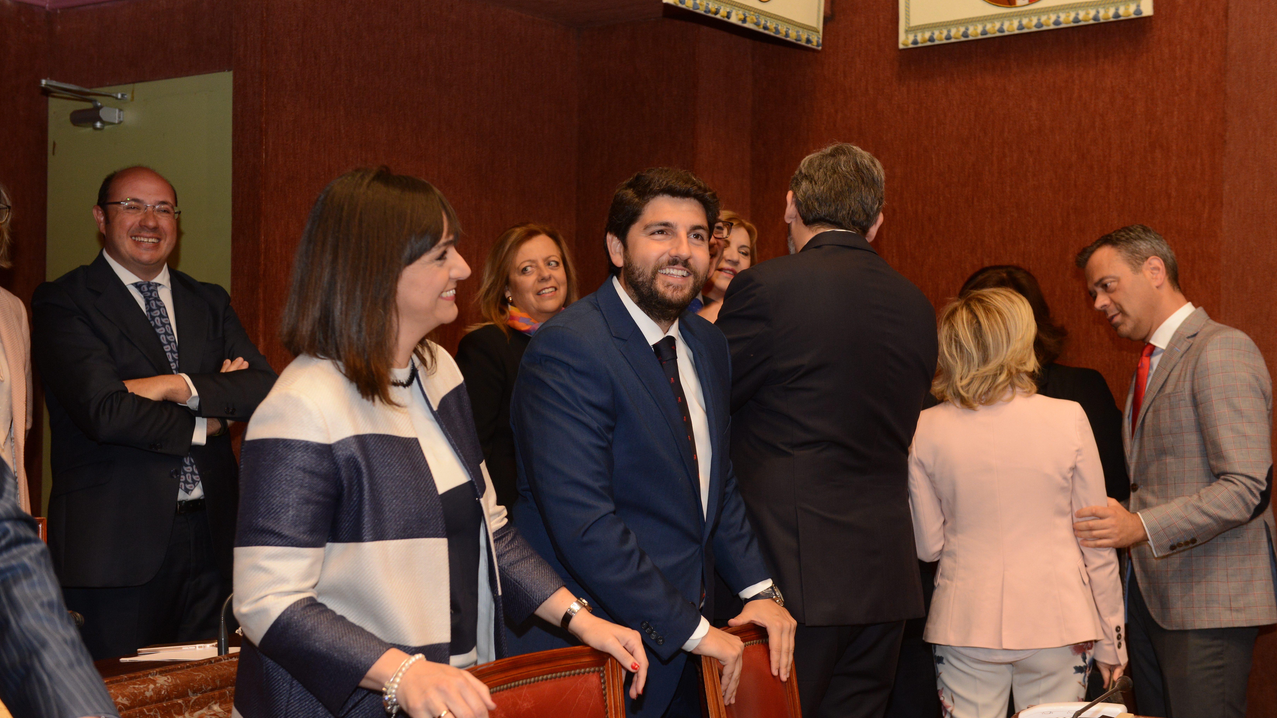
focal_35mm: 53
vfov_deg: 22.6
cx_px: 641
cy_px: 385
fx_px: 1795
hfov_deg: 39.2
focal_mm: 50
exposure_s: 1/80
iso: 1600
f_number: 4.5
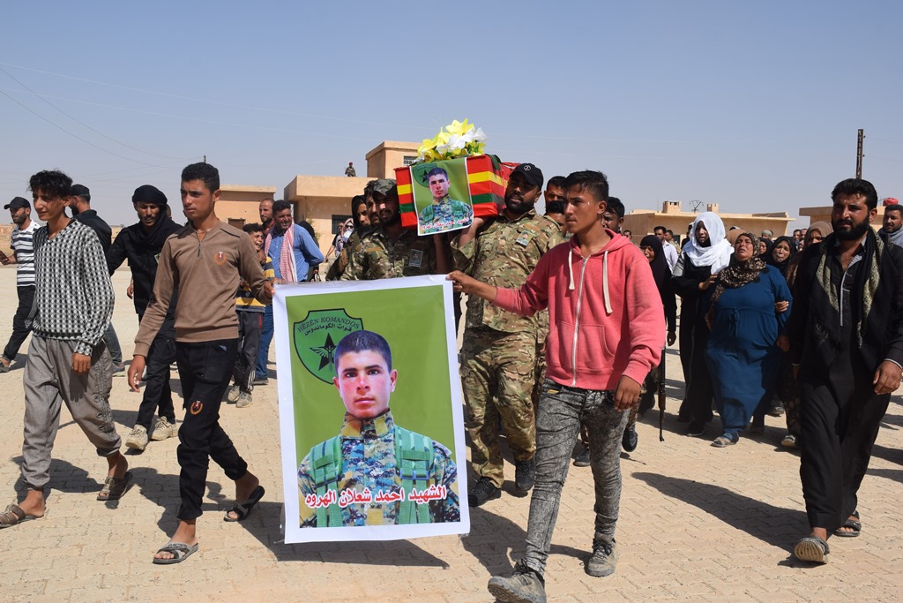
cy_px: 302
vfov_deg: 34.2
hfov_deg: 49.5
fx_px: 978
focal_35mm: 39
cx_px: 452
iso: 200
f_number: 11
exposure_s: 1/500
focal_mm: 26
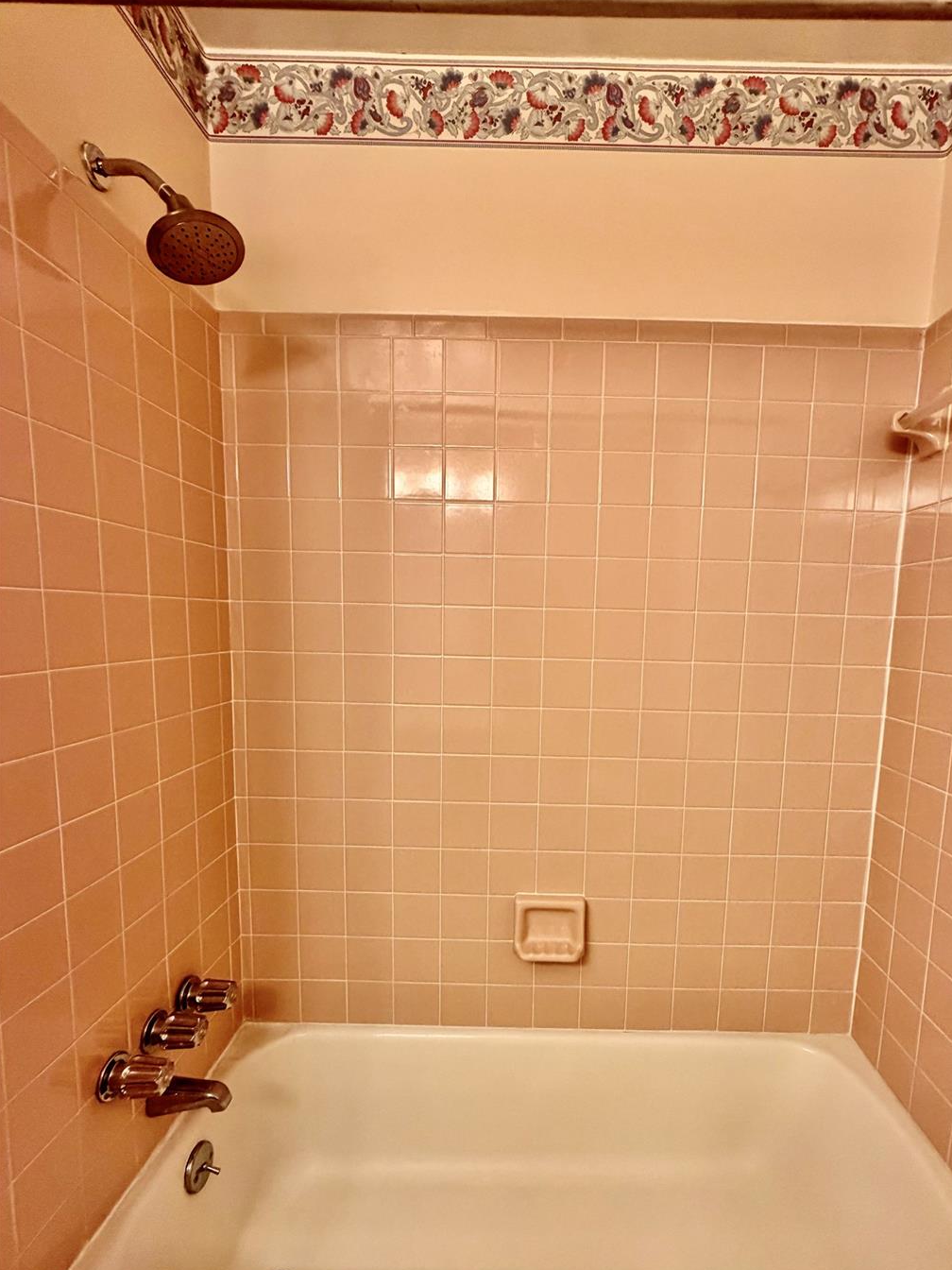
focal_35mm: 16
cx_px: 538
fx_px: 587
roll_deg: -1.8
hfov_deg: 77.7
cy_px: 692
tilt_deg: -6.2
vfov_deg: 94.3
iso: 250
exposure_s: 1/120
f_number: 2.2
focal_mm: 2.22
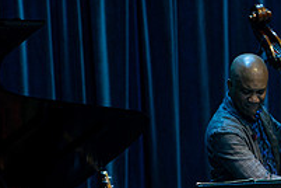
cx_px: 345
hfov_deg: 3.6
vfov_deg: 2.4
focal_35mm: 577
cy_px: 222
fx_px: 4503
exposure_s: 1/320
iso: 2500
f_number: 5.6
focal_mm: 200
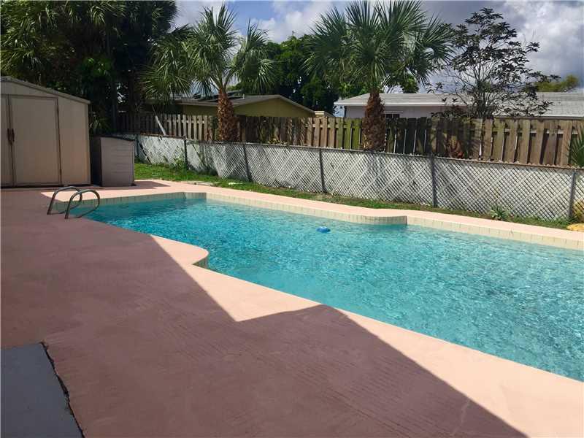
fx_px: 489
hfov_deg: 61.7
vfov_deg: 48.2
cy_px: 219
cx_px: 292
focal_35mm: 29
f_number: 2.2
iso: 32
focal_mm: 4.15
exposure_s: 1/4950
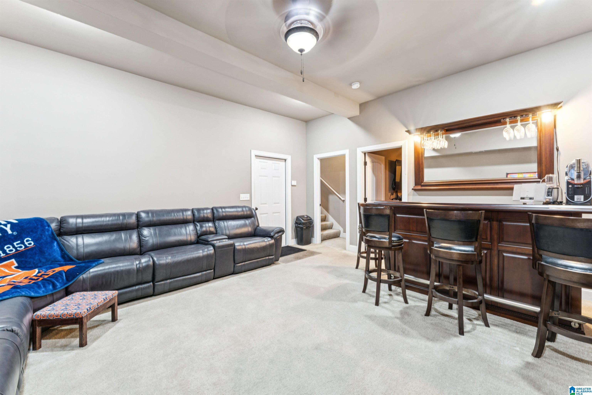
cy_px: 198
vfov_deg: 81.2
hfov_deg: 104.3
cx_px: 296
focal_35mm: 14
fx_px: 230
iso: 400
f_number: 13
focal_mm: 14
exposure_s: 1
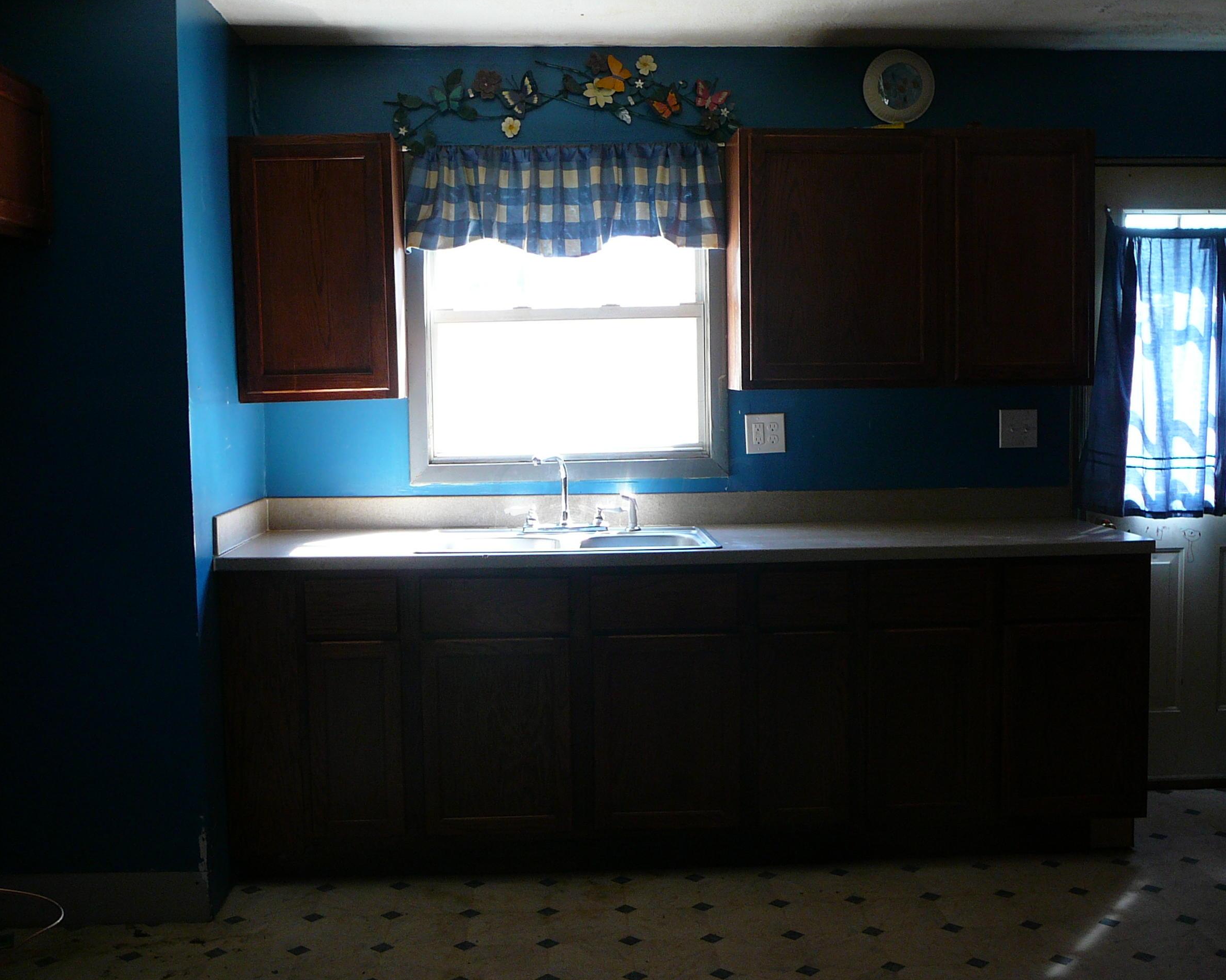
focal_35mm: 37
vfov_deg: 40.1
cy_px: 486
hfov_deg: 49.1
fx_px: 1342
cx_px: 621
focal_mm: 5.2
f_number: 2.8
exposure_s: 1/30
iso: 100
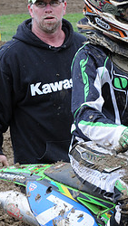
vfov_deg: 10.8
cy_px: 130
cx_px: 121
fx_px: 1206
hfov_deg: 6.1
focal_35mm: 200
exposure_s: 1/250
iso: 400
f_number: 9
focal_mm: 55
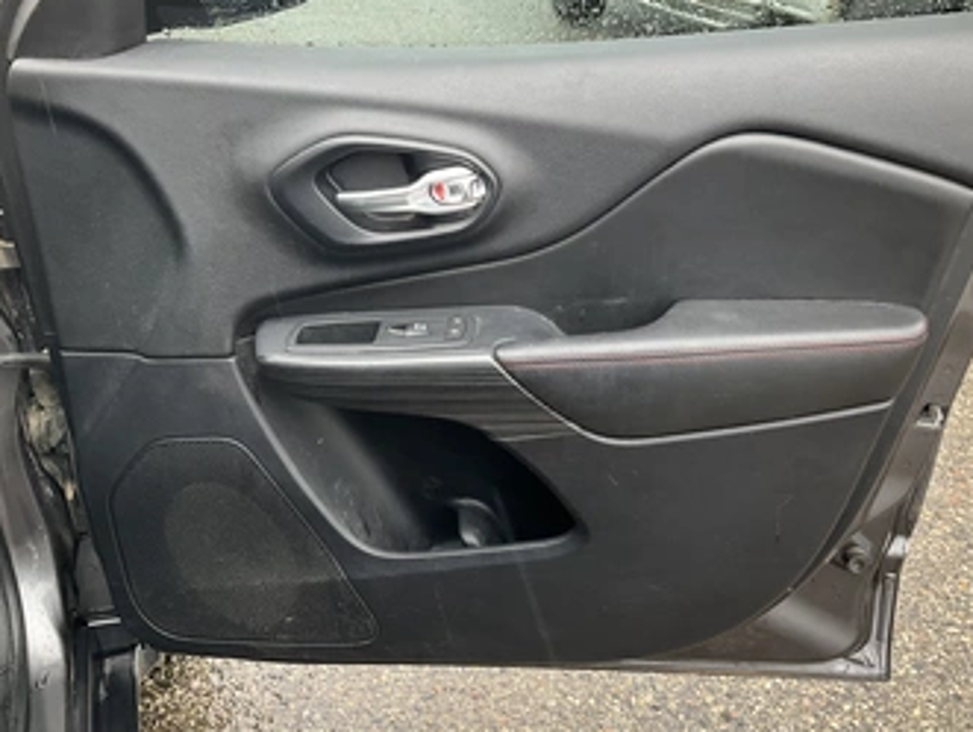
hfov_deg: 52.6
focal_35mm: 35
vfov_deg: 40.8
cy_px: 376
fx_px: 985
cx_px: 491
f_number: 1.8
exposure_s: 1/68
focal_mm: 3
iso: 64
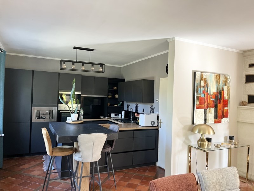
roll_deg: -1.5
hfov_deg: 67.3
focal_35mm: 26
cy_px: 96
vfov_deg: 53.1
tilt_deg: +0.7
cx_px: 127
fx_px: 191
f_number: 1.6
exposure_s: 1/100
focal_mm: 5.1
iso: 125
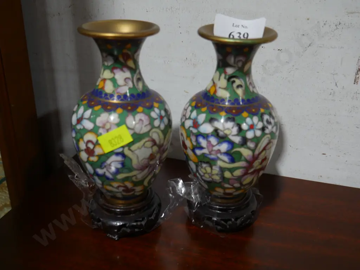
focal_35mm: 36
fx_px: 375
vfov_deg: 39.7
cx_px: 180
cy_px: 135
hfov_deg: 51.3
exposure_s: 1/60
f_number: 4
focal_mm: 18
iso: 250
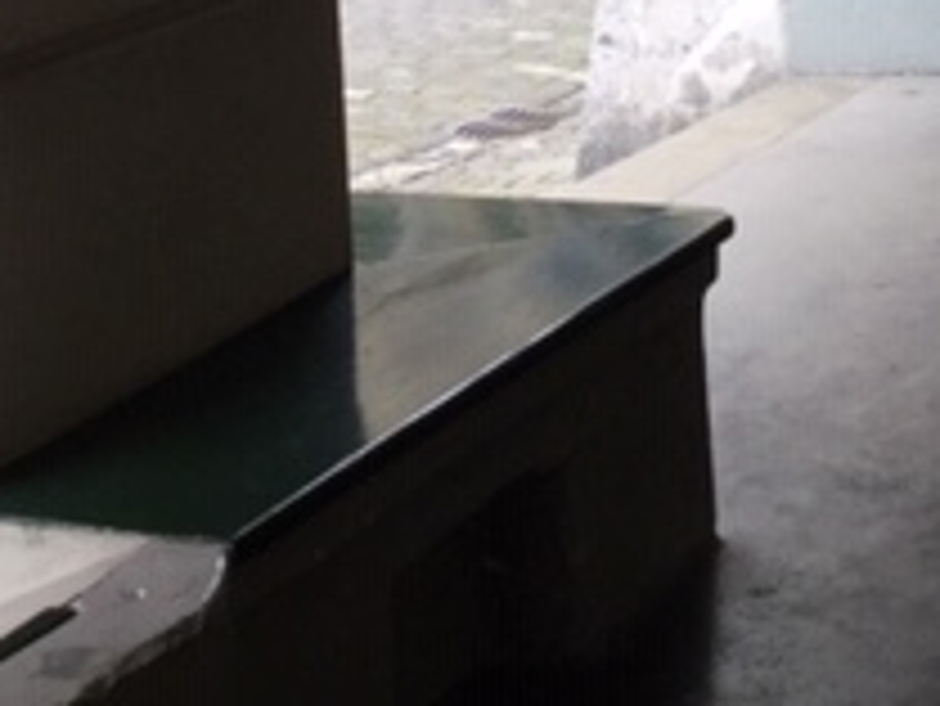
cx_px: 819
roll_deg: +0.4
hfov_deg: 20.3
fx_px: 2581
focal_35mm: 95
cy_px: -337
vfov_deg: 14.6
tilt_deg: -3.9
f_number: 2.4
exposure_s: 1/100
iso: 40
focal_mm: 3.3
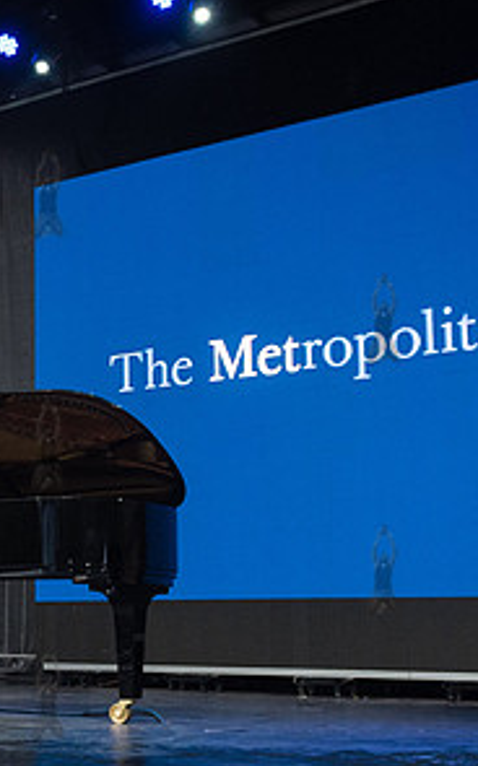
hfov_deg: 19.0
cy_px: 460
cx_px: -70
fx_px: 1357
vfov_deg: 31.5
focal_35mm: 65
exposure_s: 1/250
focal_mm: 26
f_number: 4.5
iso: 1600
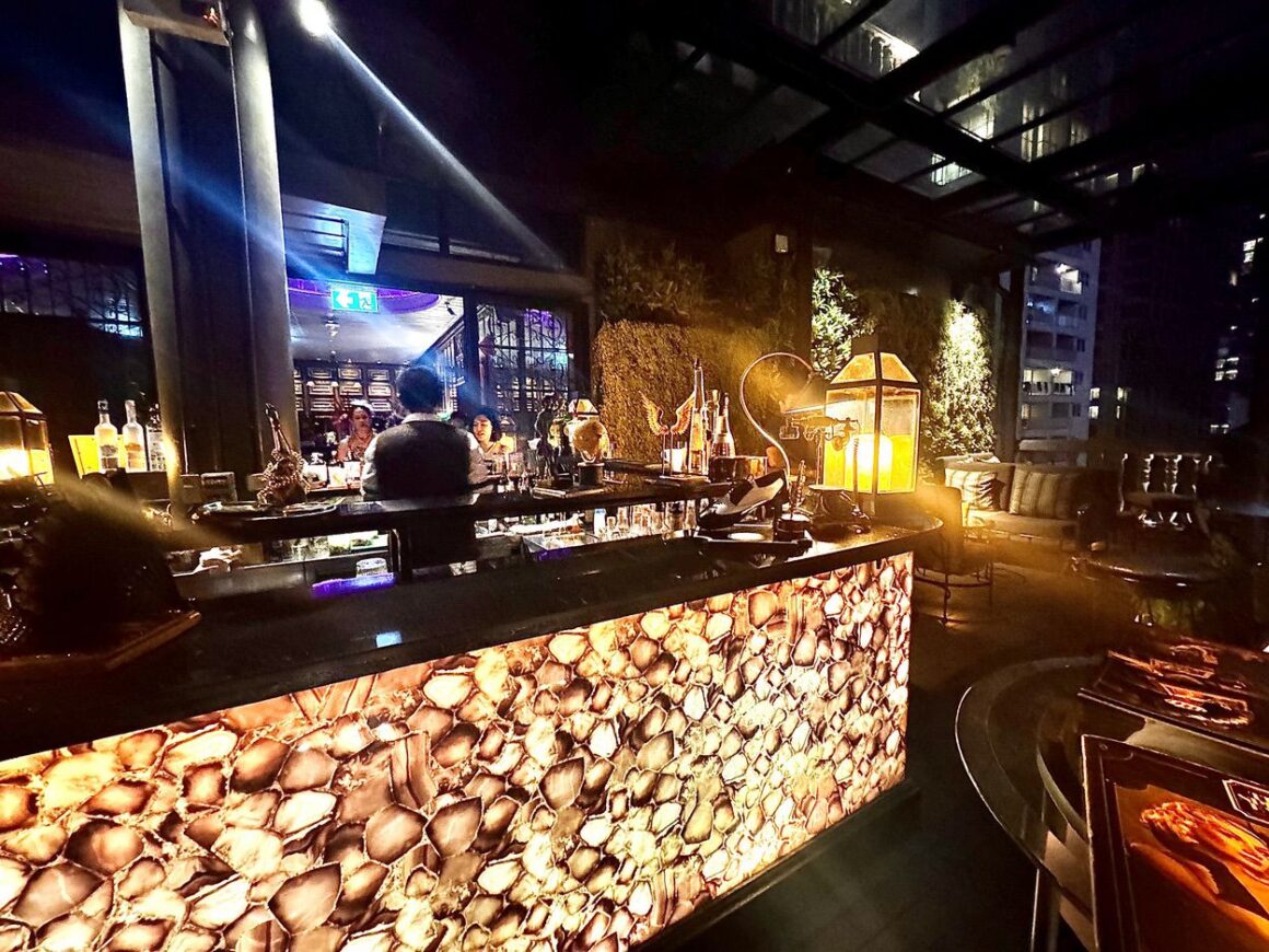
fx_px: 513
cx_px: 634
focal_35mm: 14
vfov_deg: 85.7
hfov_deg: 102.1
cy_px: 476
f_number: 2.2
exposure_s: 1/25
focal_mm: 2.22
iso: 1600
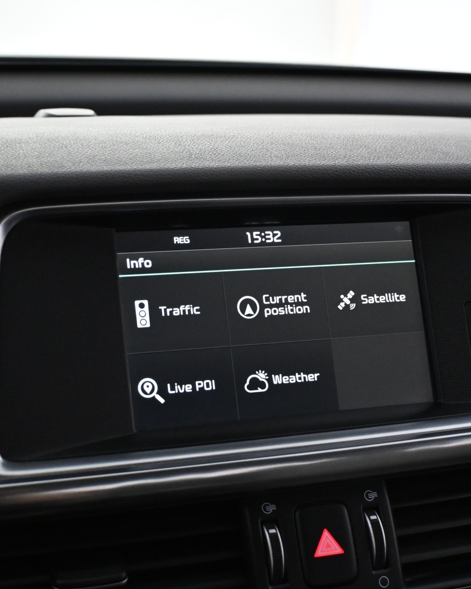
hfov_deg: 23.4
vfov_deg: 29.1
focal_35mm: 65
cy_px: 293
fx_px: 1134
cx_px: 266
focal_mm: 30.5
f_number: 4.8
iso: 3600
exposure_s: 1/60
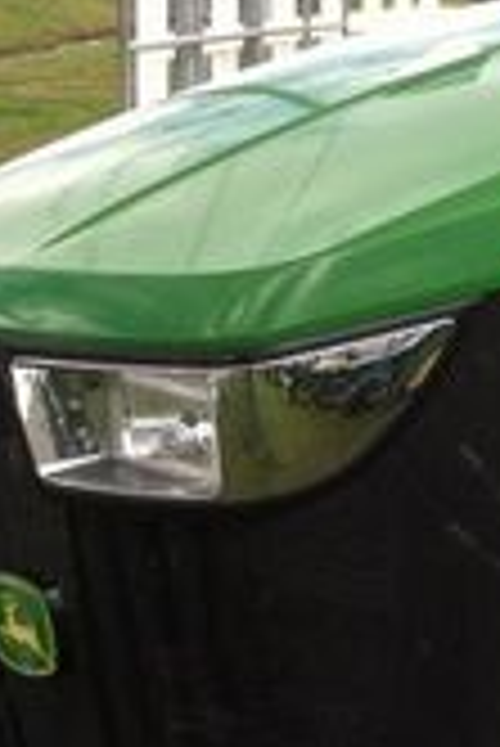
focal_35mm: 175
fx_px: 3638
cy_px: 436
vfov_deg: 11.7
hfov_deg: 7.2
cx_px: 1360
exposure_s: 1/330
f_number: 2.8
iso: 80
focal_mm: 3.85
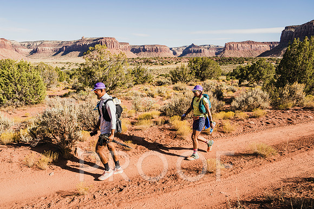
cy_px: 105
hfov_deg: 68.3
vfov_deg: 48.7
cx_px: 148
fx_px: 231
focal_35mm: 27
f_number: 5.6
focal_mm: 24
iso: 100
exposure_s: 1/250
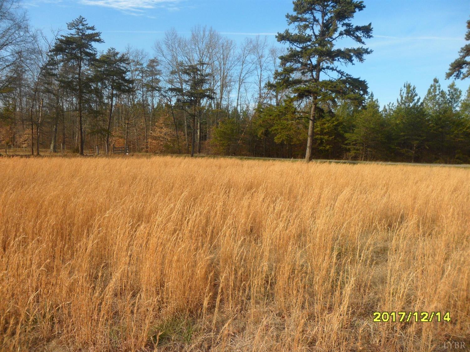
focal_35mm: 27
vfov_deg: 51.3
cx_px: 235
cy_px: 176
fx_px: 366
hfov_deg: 65.3
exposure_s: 1/350
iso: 80
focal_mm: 4.9
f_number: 3.5
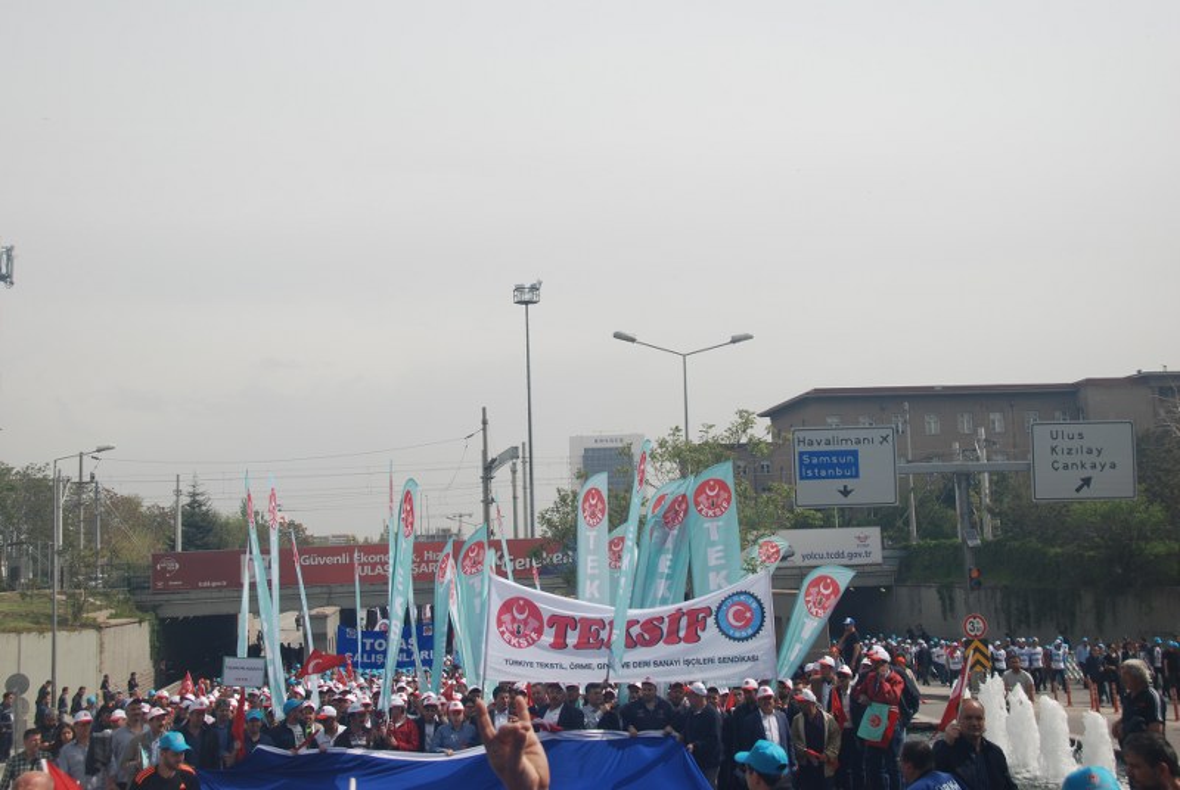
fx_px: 1428
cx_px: 590
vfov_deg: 30.9
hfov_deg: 44.9
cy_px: 395
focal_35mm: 44
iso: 100
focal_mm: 29
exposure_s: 1/320
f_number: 9
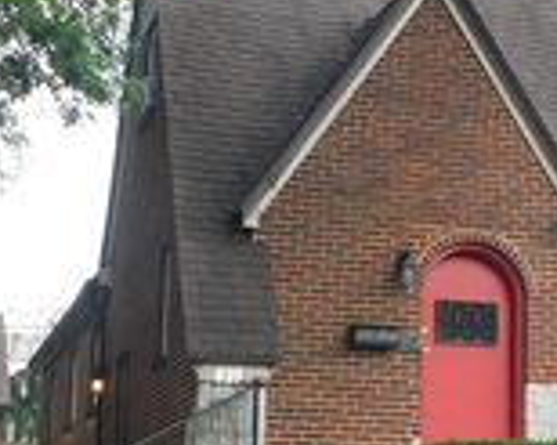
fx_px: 1565
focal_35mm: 95
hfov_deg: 20.0
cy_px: 277
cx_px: 441
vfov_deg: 16.2
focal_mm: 5.3
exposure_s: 1/250
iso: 125
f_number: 3.2
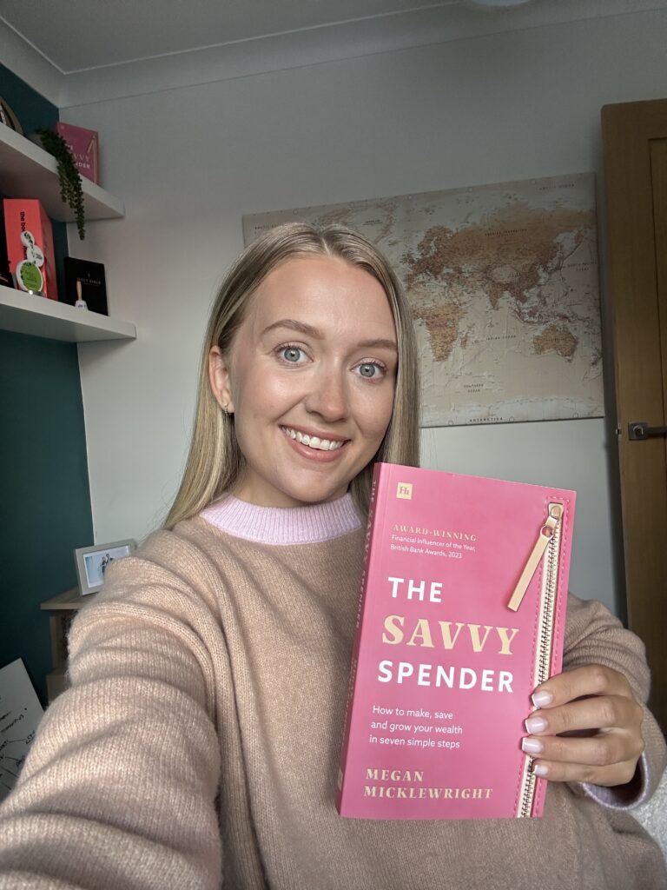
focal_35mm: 23
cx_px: 334
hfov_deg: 58.9
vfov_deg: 73.9
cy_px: 445
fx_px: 591
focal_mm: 2.69
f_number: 1.9
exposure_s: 1/60
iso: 80
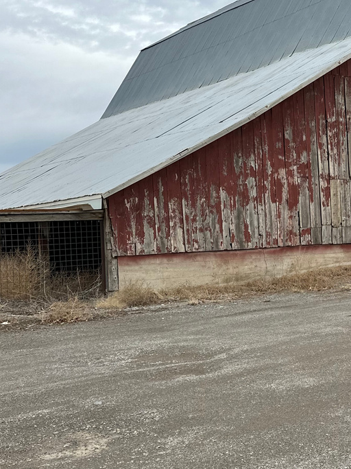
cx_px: 345
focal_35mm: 54
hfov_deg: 25.8
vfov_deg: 35.5
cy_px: 220
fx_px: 730
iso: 80
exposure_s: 1/4016
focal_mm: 6.86
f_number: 1.78
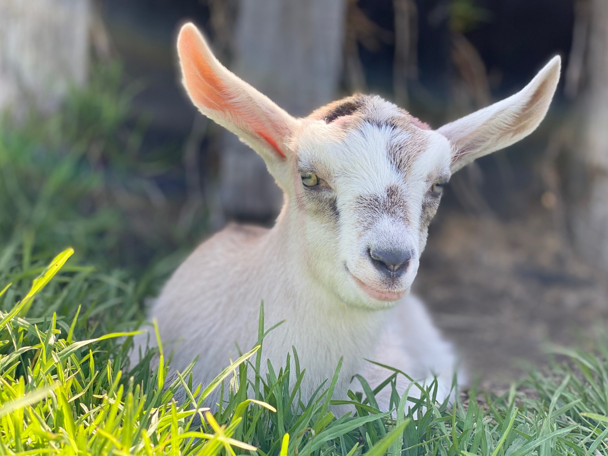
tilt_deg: -3.1
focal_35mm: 54
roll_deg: +0.6
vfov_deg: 27.0
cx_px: 307
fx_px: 949
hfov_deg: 35.5
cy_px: 229
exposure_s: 1/329
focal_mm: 6
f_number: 2
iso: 20
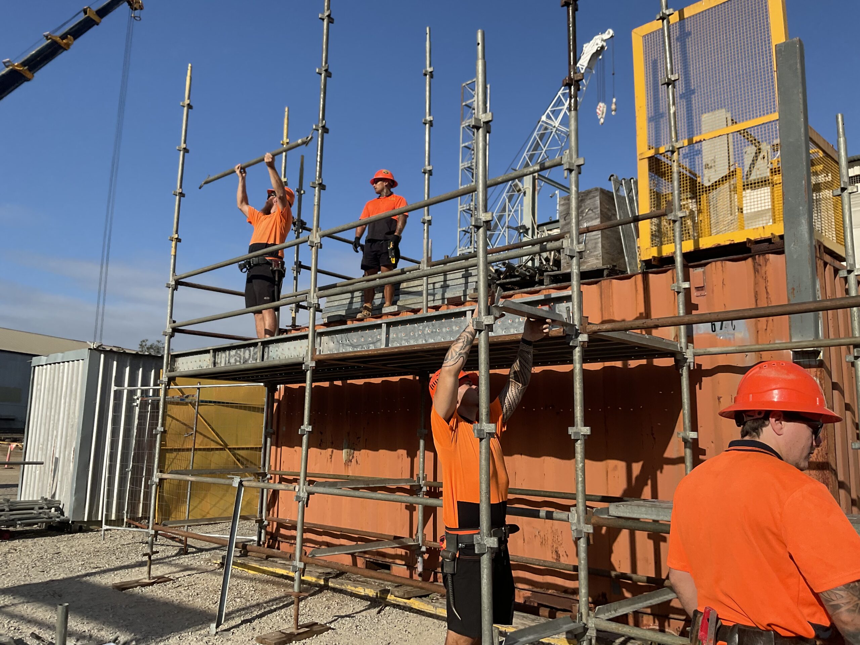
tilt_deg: +7.4
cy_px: 322
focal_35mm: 29
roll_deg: -0.6
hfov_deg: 61.7
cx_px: 430
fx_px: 720
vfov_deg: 48.2
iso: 16
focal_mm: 3
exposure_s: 1/2141
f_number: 1.8
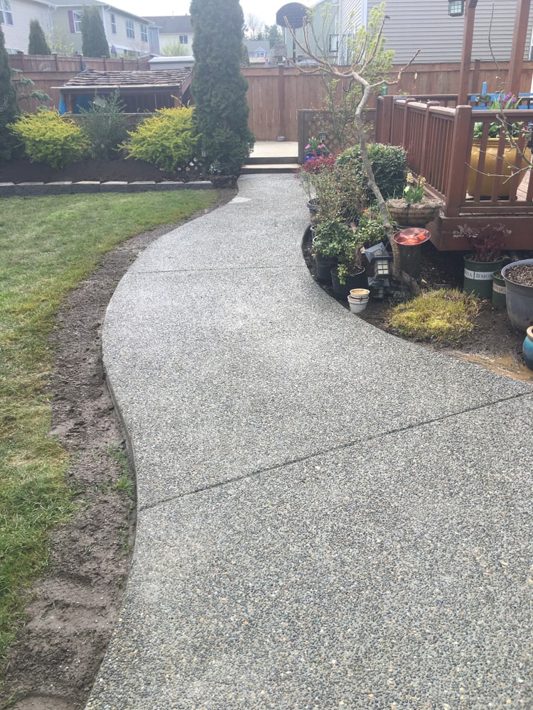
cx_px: 266
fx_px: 595
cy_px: 355
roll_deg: +1.6
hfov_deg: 48.2
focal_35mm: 29
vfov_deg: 61.7
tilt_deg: -22.8
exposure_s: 1/348
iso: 25
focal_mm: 4.15
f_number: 2.2
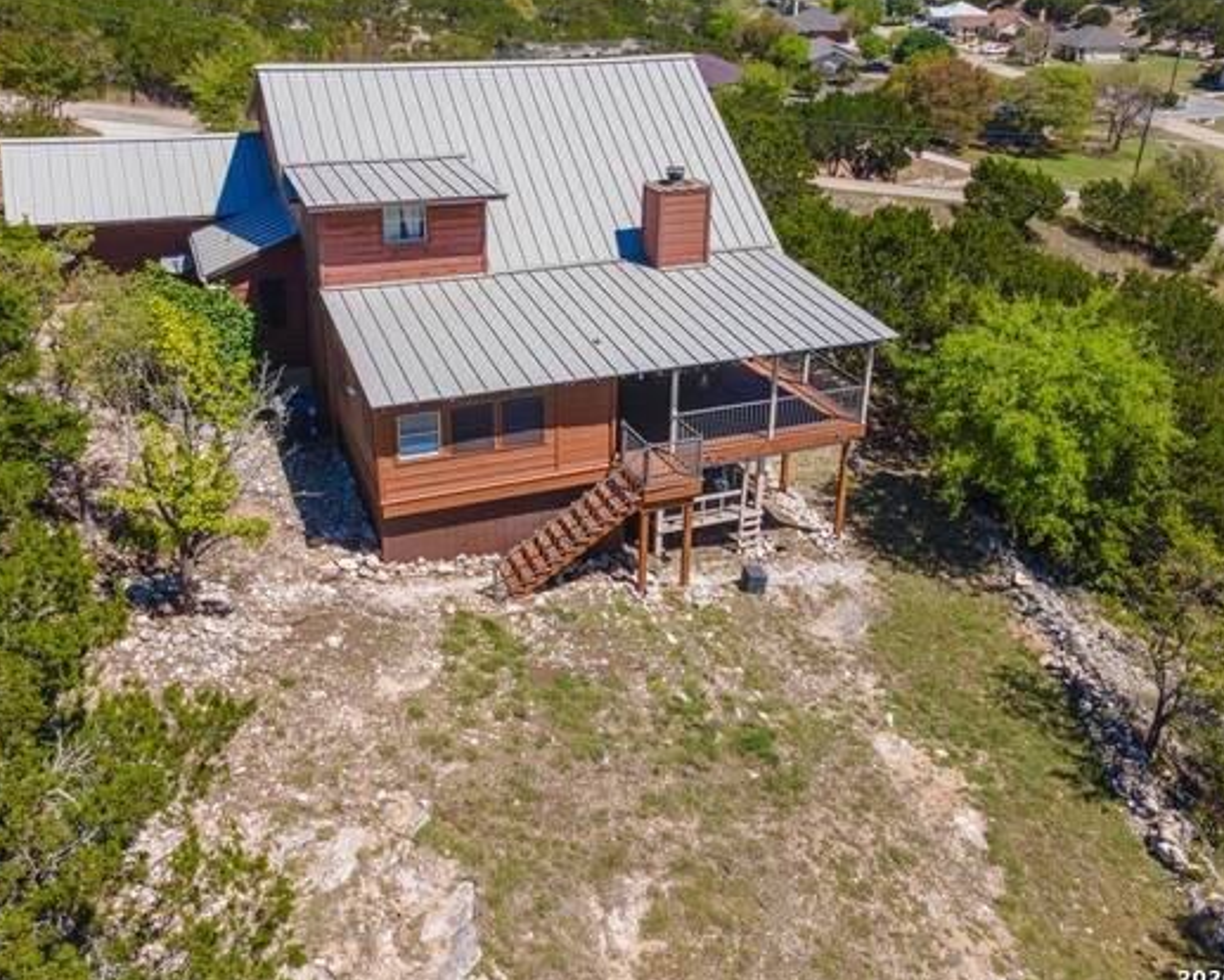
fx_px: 1051
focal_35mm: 29
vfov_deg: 49.9
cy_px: 424
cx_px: 608
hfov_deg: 60.4
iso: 100
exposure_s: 1/730
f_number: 2.8
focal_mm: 4.5
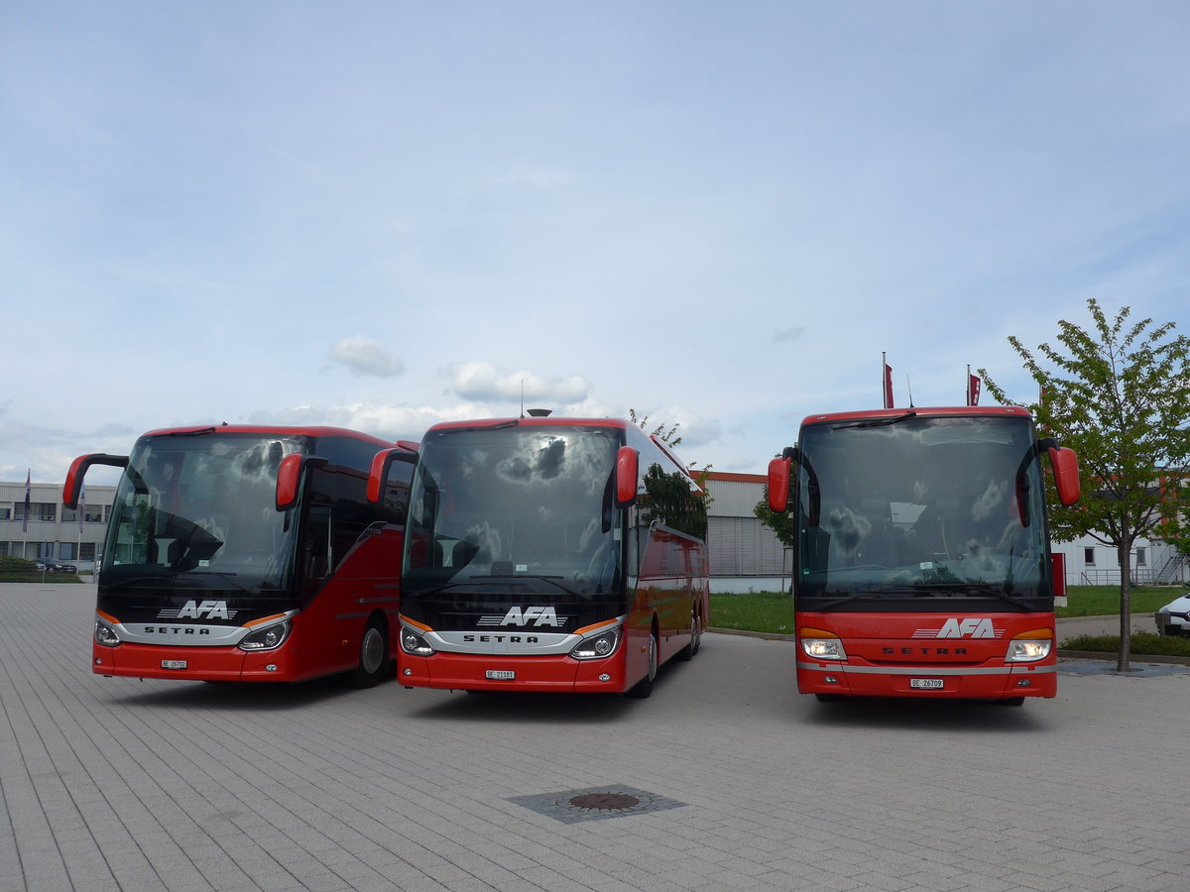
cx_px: 595
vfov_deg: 48.2
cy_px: 446
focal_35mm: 29
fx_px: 997
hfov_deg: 61.7
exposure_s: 1/1600
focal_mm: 6
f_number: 3.2
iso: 80
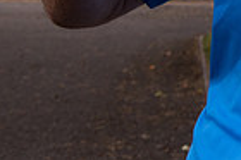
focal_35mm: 143
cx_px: 471
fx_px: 956
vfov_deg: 9.0
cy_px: -171
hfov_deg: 12.7
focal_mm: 32
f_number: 7.1
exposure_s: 1/250
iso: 400
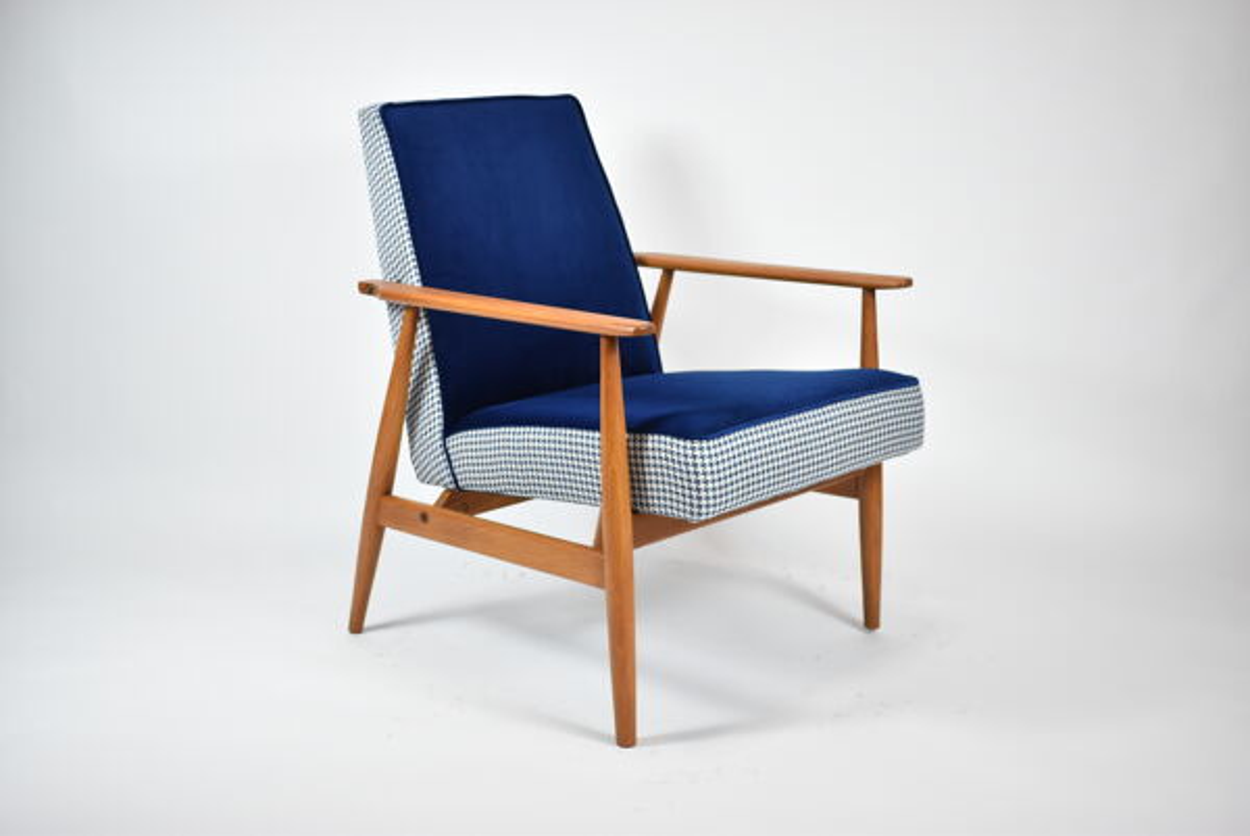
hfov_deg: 47.9
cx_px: 625
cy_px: 418
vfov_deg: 33.1
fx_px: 1407
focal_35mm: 40
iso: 800
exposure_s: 1/125
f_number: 4
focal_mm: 27
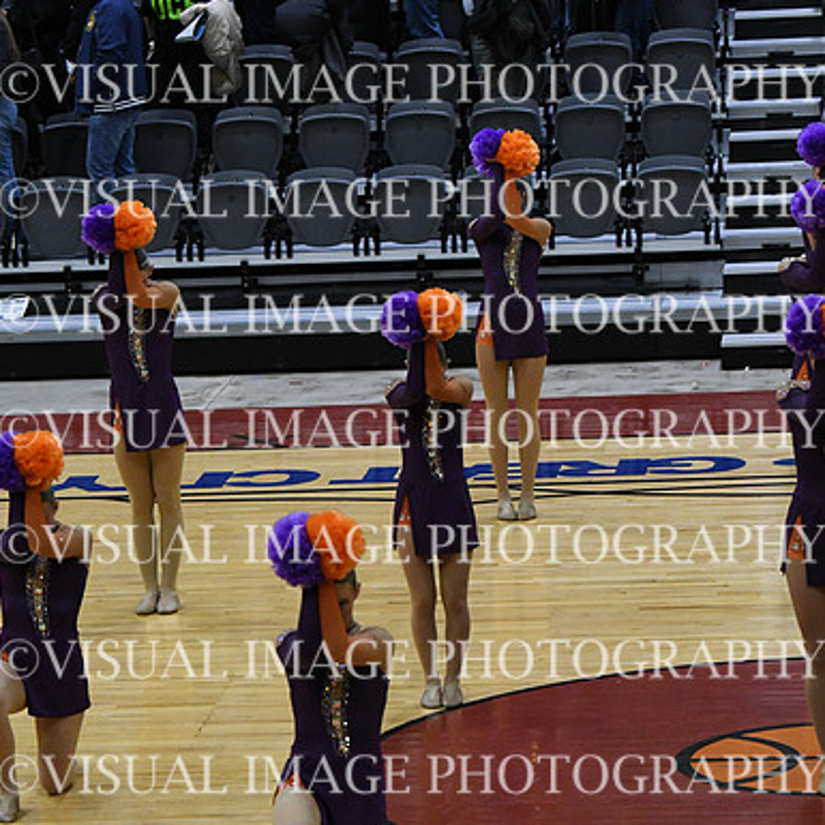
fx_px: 4907
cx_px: 412
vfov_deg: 9.6
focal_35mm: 182
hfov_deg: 9.6
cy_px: 486
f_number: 4
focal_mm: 95
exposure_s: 1/500
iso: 4000
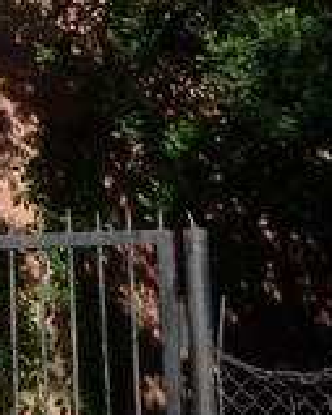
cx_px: -199
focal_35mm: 126
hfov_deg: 11.6
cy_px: -91
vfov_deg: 14.7
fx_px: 1549
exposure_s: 1/400
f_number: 4
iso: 100
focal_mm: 5.2
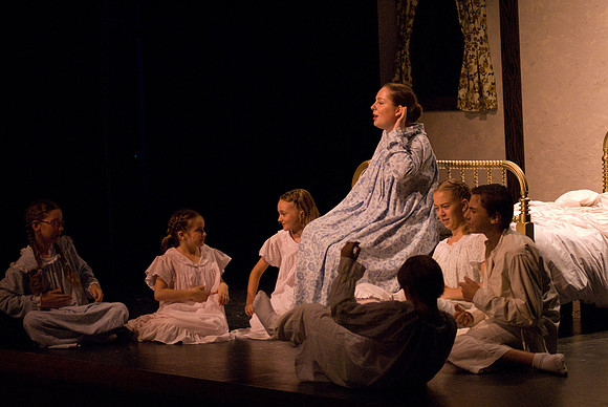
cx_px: 304
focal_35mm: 120
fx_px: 2029
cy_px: 204
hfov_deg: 17.0
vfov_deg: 11.4
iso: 1600
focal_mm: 80
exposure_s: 1/160
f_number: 2.8
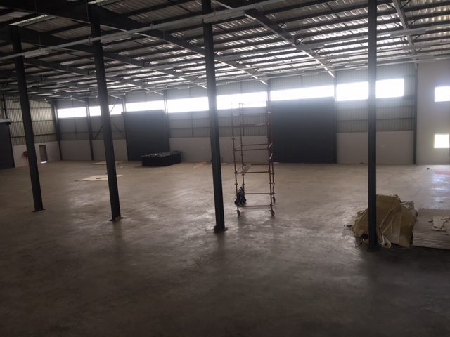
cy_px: 168
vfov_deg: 48.2
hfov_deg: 61.7
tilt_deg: -8.8
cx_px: 225
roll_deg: +4.0
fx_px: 377
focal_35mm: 29
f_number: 2.2
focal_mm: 4.15
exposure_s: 1/50
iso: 25
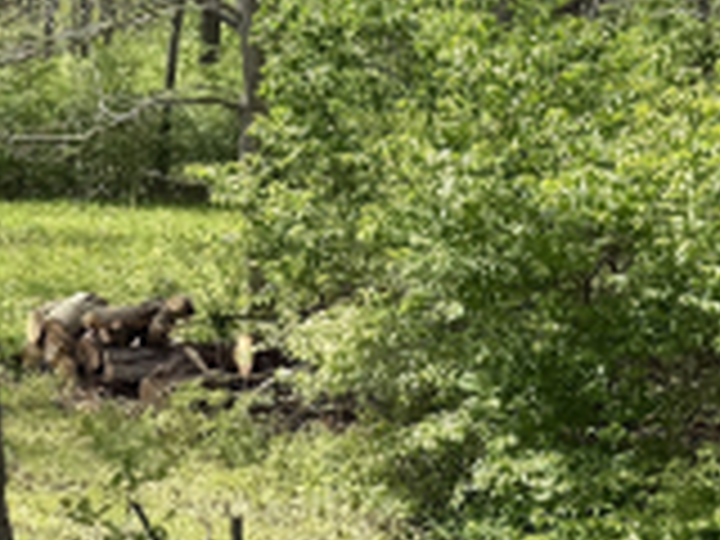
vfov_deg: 14.8
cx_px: -16
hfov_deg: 19.0
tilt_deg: -5.7
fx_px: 2080
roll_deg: -1.8
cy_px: 324
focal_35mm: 100
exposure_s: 1/1689
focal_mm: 6.76
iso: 80
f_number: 1.78
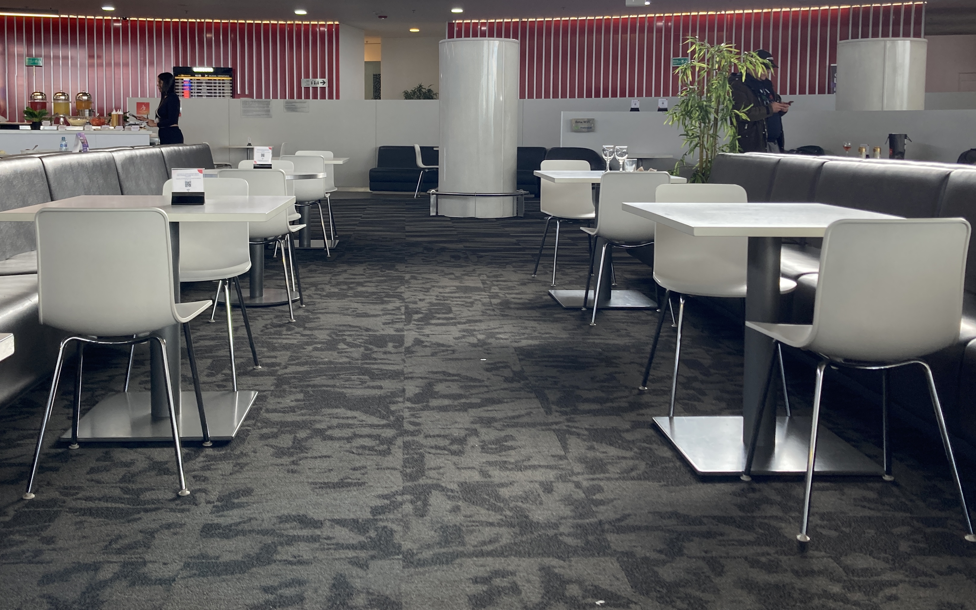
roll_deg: -1.0
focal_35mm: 37
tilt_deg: -3.3
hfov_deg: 52.6
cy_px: 209
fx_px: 984
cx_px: 430
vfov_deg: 34.2
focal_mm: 3.99
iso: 50
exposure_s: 1/60
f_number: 1.8
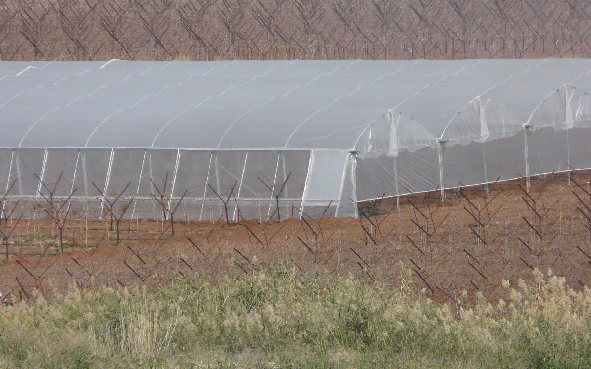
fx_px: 10052
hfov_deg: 3.4
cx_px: 314
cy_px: 207
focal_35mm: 624
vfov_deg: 2.1
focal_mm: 82.8
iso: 100
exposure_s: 1/400
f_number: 7.1
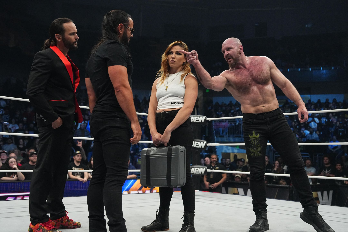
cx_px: 174
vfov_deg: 33.4
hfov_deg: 48.5
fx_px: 387
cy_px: 116
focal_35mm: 40
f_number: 3.5
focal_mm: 40
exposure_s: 1/1250
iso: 6400
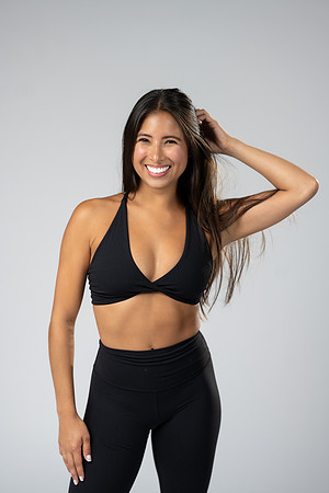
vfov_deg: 23.9
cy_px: 246
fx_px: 1165
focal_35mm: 85
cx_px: 164
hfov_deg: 16.1
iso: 200
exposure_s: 1/160
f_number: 2.8
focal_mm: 85
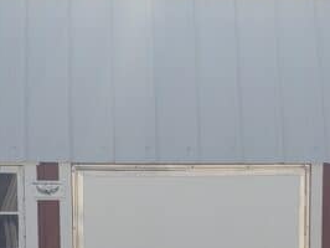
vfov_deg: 18.8
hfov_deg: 26.0
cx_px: 155
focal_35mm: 75
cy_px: 285
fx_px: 716
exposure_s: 1/1488
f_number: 2.4
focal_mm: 4.3
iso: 50
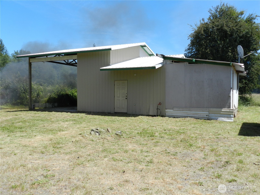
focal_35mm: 32
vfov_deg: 44.2
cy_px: 98
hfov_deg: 56.8
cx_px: 130
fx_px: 240
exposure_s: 1/1000
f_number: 3.7
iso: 160
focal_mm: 5.6
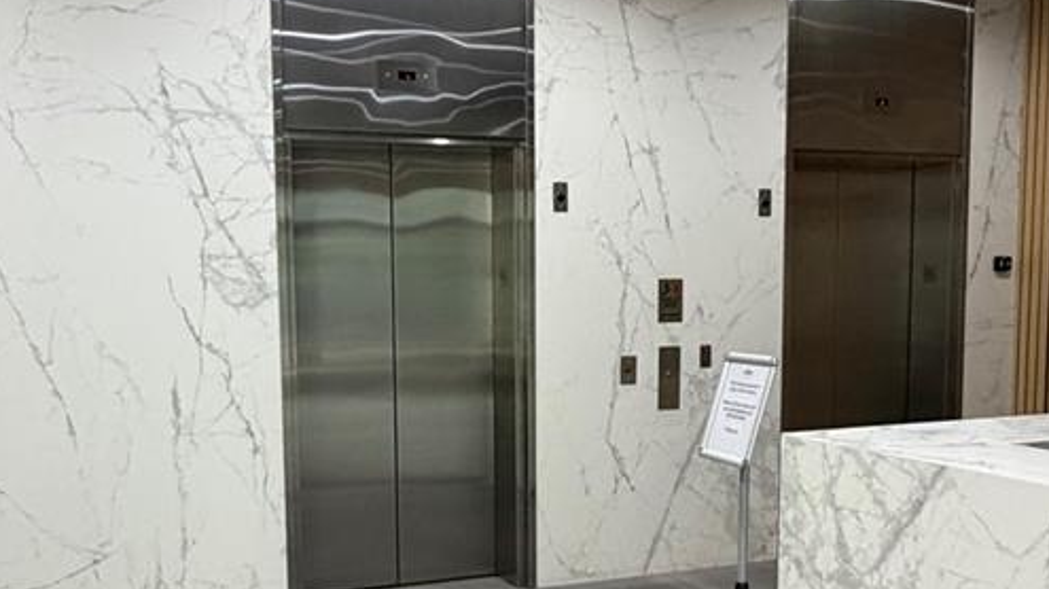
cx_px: 437
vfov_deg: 31.7
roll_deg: +0.5
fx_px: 1029
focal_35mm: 37
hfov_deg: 53.8
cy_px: 392
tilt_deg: -5.2
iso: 400
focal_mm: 2.22
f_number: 2.2
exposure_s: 1/60
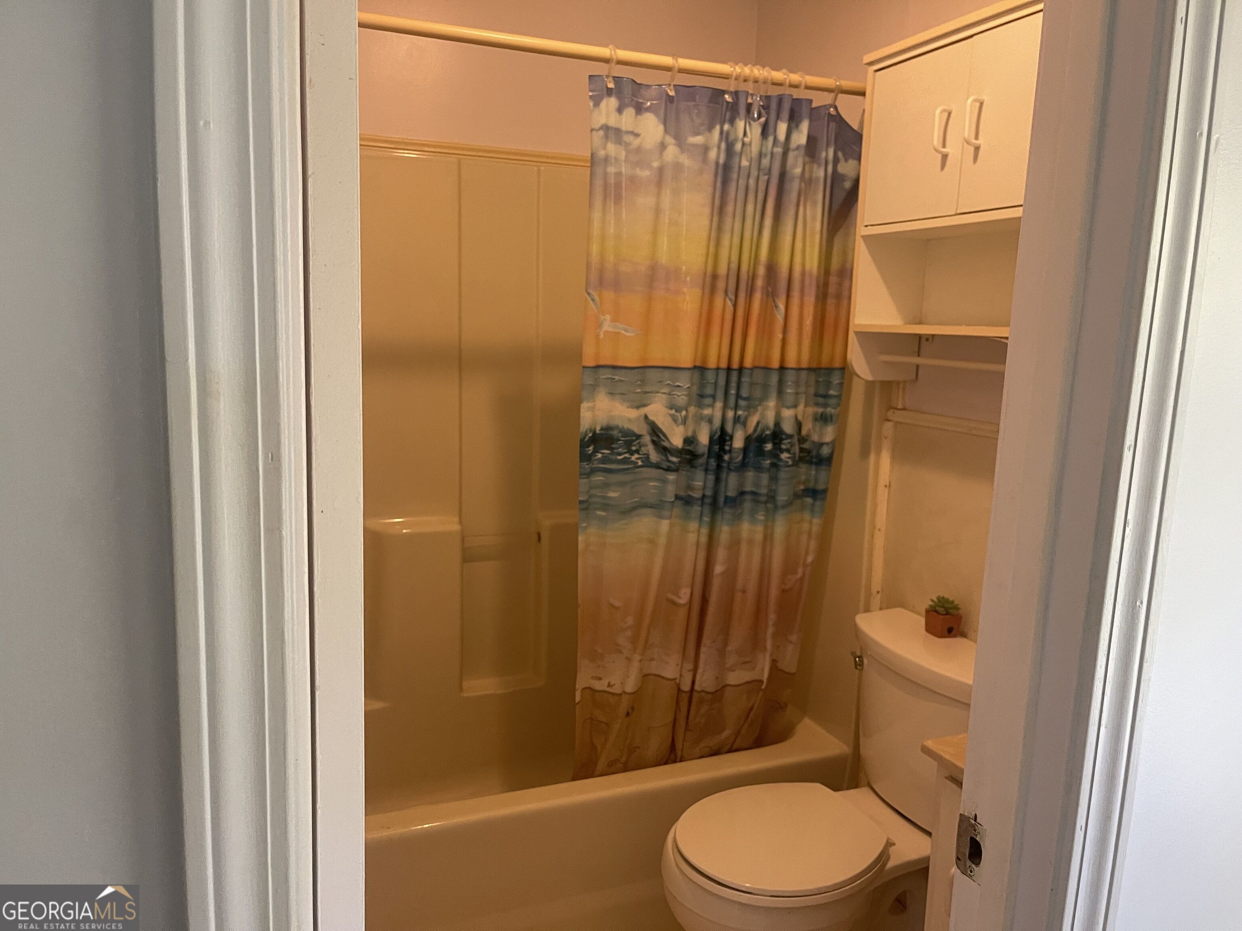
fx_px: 897
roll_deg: -2.3
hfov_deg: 69.4
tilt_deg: -10.0
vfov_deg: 54.9
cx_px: 621
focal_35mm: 25
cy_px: 466
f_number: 1.6
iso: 320
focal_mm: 5.1
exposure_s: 1/60
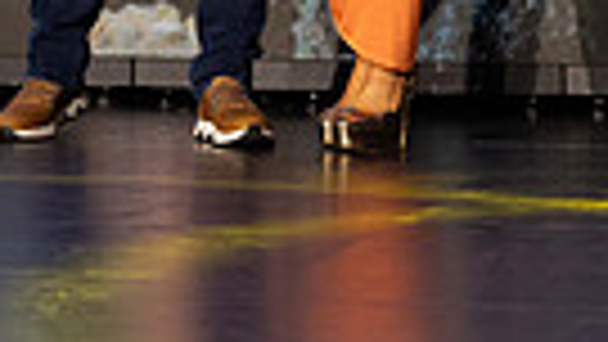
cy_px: -648
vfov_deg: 6.4
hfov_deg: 12.3
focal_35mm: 175
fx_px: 2822
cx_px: 221
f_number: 4.5
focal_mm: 50
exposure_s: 1/160
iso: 1600
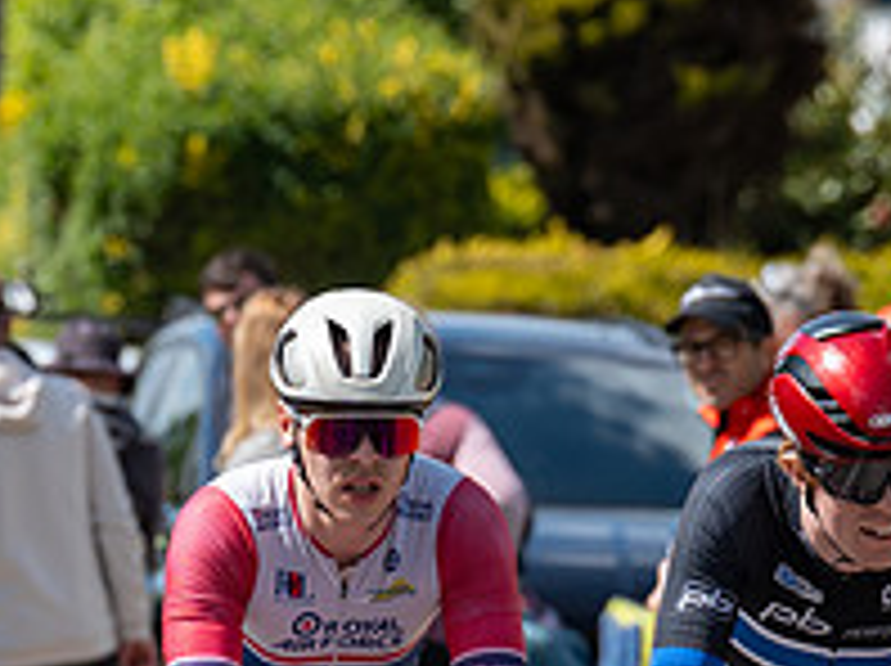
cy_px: 685
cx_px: 207
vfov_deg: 1.9
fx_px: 20232
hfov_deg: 2.5
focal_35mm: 787
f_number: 5.6
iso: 250
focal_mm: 200
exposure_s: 1/1000
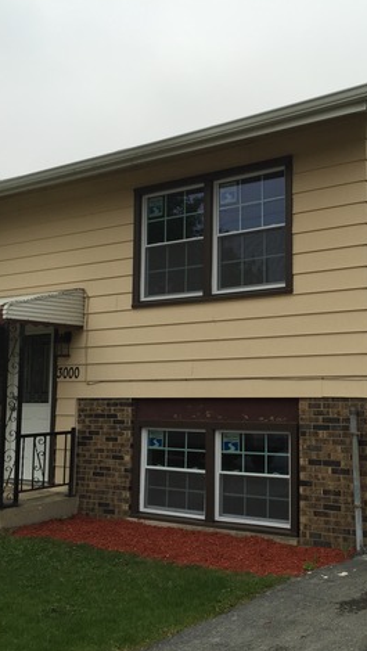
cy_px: 326
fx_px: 743
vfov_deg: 47.3
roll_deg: -0.7
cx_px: 273
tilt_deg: +5.8
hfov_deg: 27.4
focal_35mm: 43
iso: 32
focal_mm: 4.15
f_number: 2.2
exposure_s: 1/260
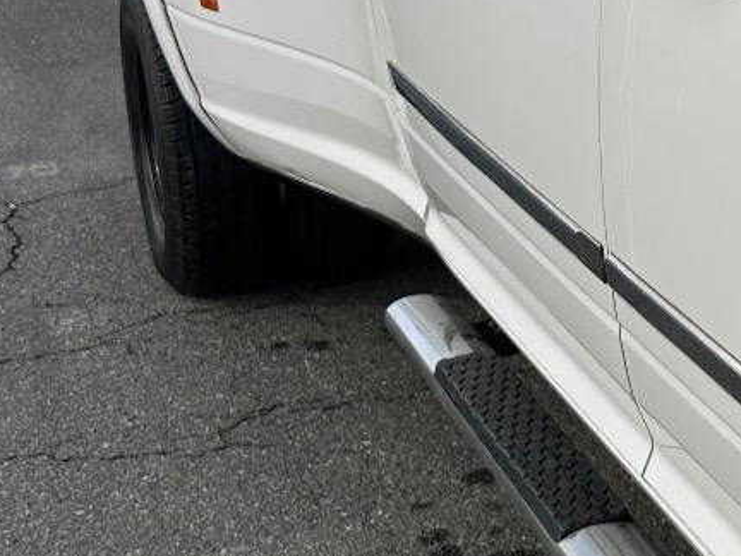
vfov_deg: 18.4
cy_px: 259
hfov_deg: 22.6
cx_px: 866
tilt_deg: -12.3
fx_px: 1713
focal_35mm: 80
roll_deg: -1.9
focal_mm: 6.86
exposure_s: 1/5000
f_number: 1.78
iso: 80
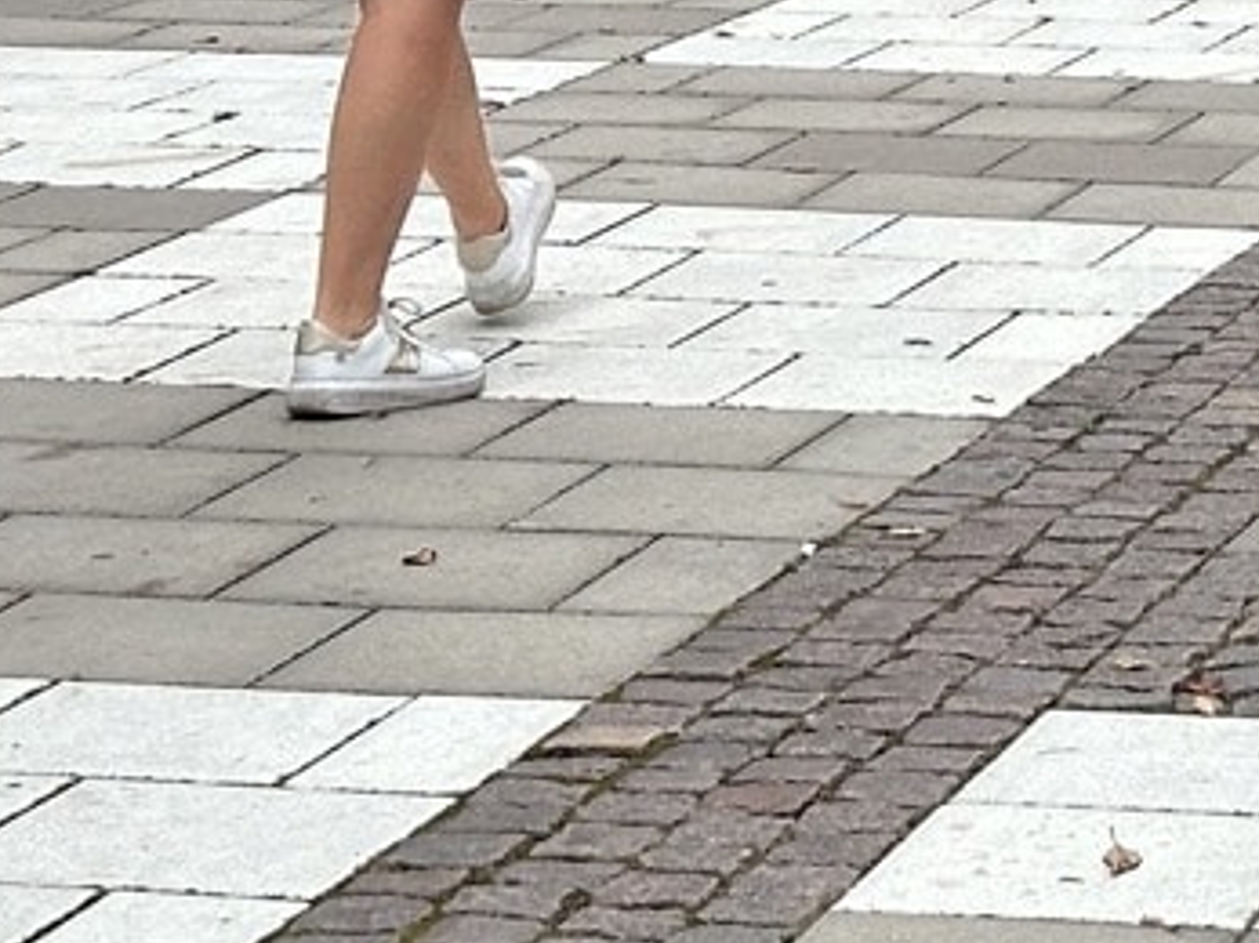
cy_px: -729
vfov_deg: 8.1
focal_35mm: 177
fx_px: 6435
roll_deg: +0.3
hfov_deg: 10.8
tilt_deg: -1.3
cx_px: 1810
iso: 64
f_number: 1.78
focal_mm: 6.86
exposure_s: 1/1242
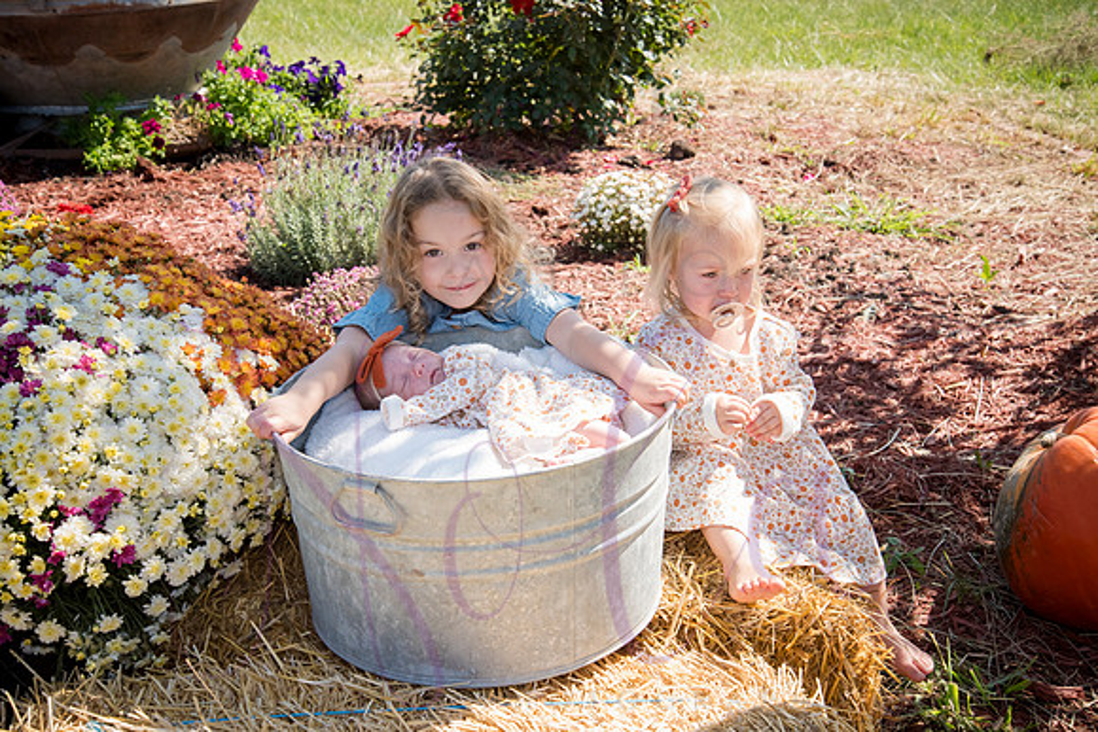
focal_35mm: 52
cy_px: 366
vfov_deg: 26.0
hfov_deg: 38.2
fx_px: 1586
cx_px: 549
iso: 400
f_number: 8
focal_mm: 52
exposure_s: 1/320
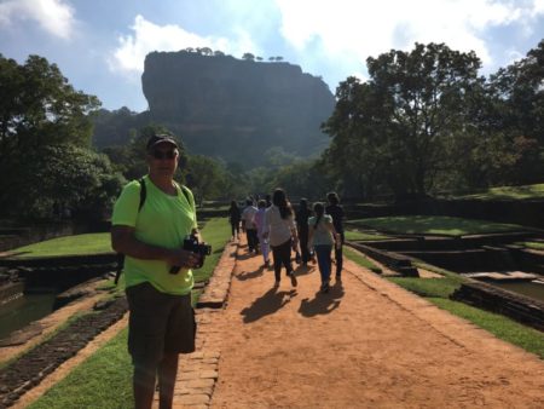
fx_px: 456
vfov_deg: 48.3
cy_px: 204
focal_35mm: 29
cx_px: 272
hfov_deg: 61.6
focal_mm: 4.15
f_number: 2.2
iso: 25
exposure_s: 1/2564
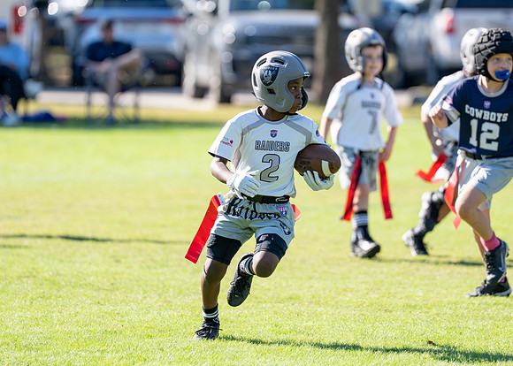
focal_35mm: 322
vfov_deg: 4.5
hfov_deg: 6.3
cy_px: 141
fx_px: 4687
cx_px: 286
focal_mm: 200
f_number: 2.8
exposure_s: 1/2500
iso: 250
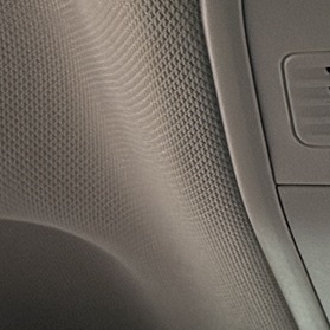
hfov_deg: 7.6
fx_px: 2362
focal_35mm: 219
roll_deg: +0.6
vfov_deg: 7.9
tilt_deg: +15.7
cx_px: 720
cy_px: 352
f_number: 1.78
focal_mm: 6.76
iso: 500
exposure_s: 1/34
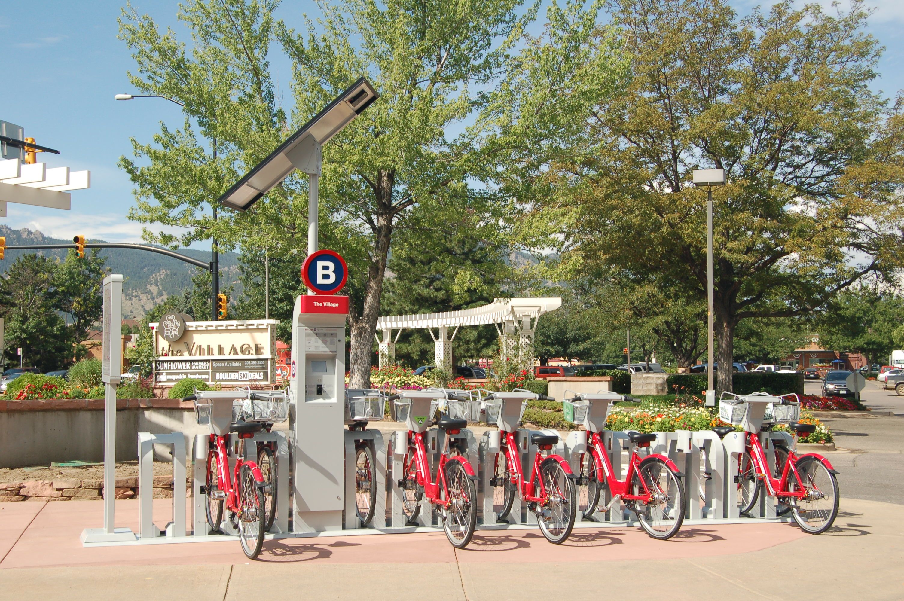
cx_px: 452
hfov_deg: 41.1
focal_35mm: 48
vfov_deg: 28.0
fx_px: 1204
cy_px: 300
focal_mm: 32
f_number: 9
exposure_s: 1/250
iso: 200
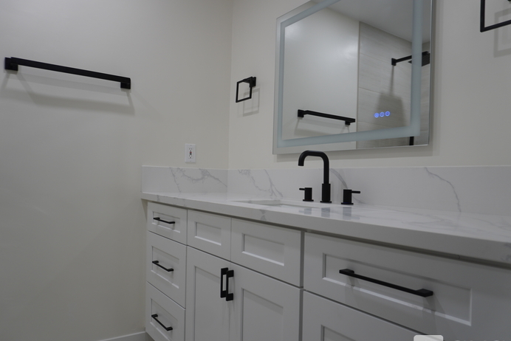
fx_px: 369
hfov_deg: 69.4
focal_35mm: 26
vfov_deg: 49.6
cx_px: 256
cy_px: 180
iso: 100
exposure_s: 1/25
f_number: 4.5
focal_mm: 16
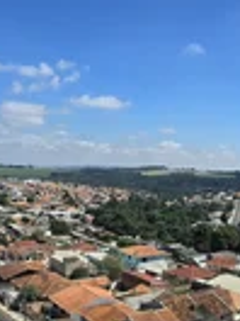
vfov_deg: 48.8
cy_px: 185
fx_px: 351
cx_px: 141
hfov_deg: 37.6
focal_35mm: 38
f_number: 2.2
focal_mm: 2.2
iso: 50
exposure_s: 1/2657
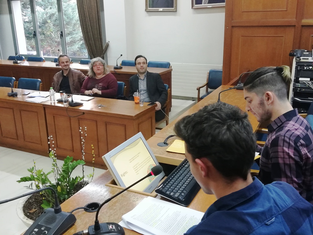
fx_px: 326
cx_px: 156
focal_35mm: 36
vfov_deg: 39.7
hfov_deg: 51.4
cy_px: 118
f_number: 2.2
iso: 320
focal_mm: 3.81
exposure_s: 1/33.3
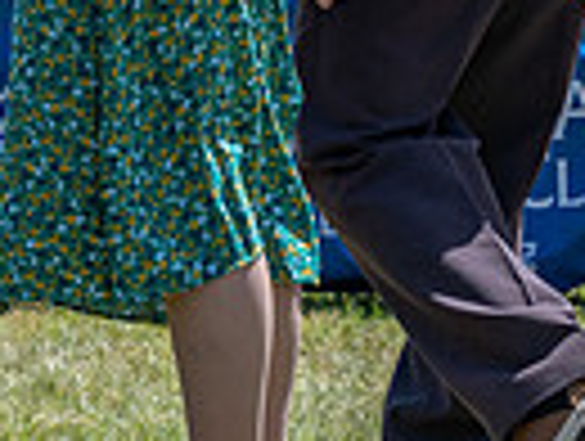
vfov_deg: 3.5
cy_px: -74
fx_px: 7263
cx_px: -436
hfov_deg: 4.6
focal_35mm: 429
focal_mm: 100
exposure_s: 1/1600
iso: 800
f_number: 7.1
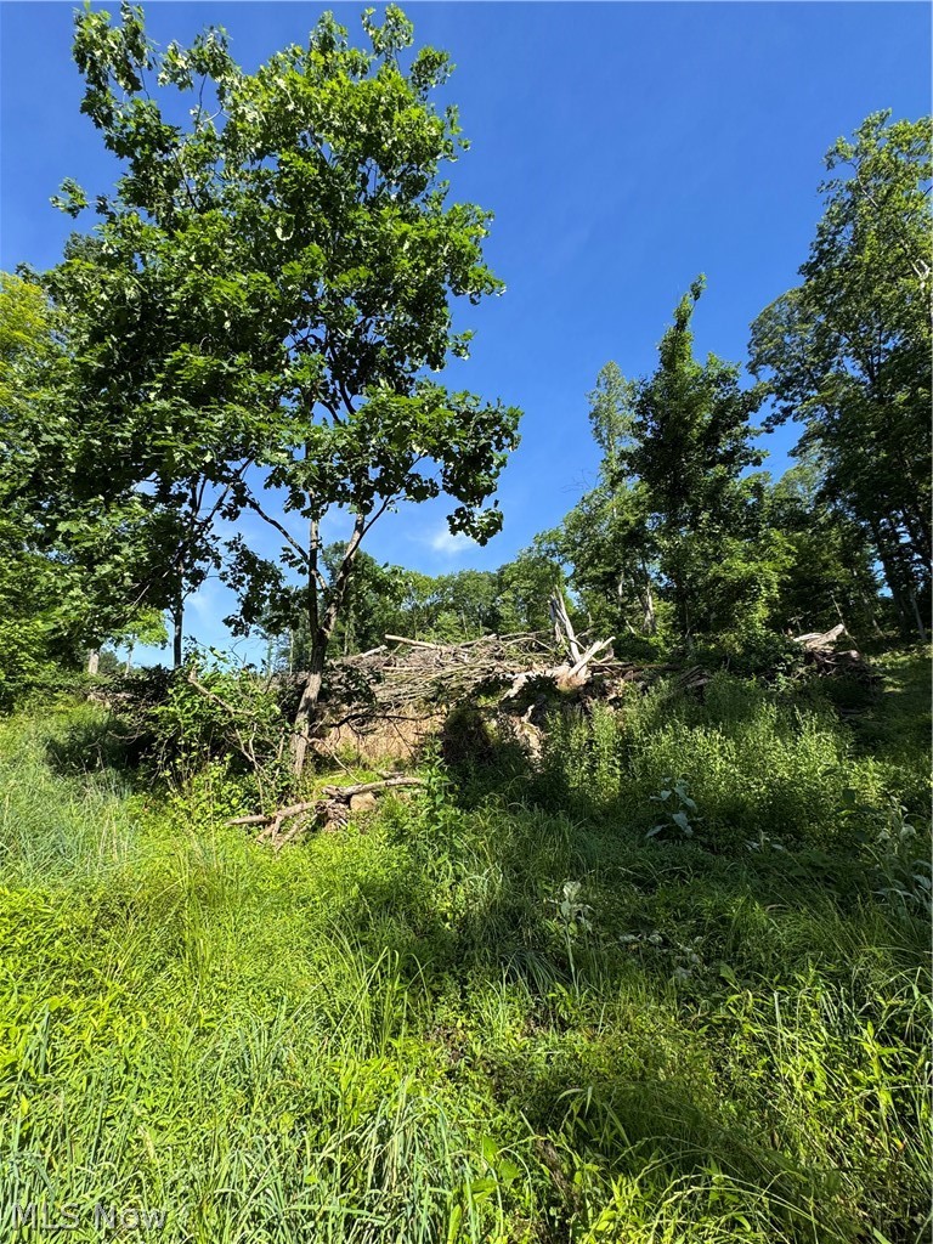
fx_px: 503
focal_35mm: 14
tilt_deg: +18.8
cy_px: 622
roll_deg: +2.2
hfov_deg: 85.7
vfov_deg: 102.1
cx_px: 466
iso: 40
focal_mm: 2.22
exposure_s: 1/713
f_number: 2.2
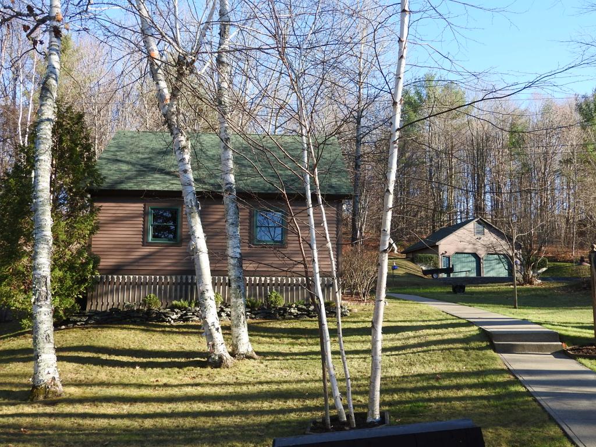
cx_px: 298
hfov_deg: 52.6
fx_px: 603
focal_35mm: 35
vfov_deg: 40.7
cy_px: 224
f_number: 3.8
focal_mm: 6.3
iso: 100
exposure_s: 1/250
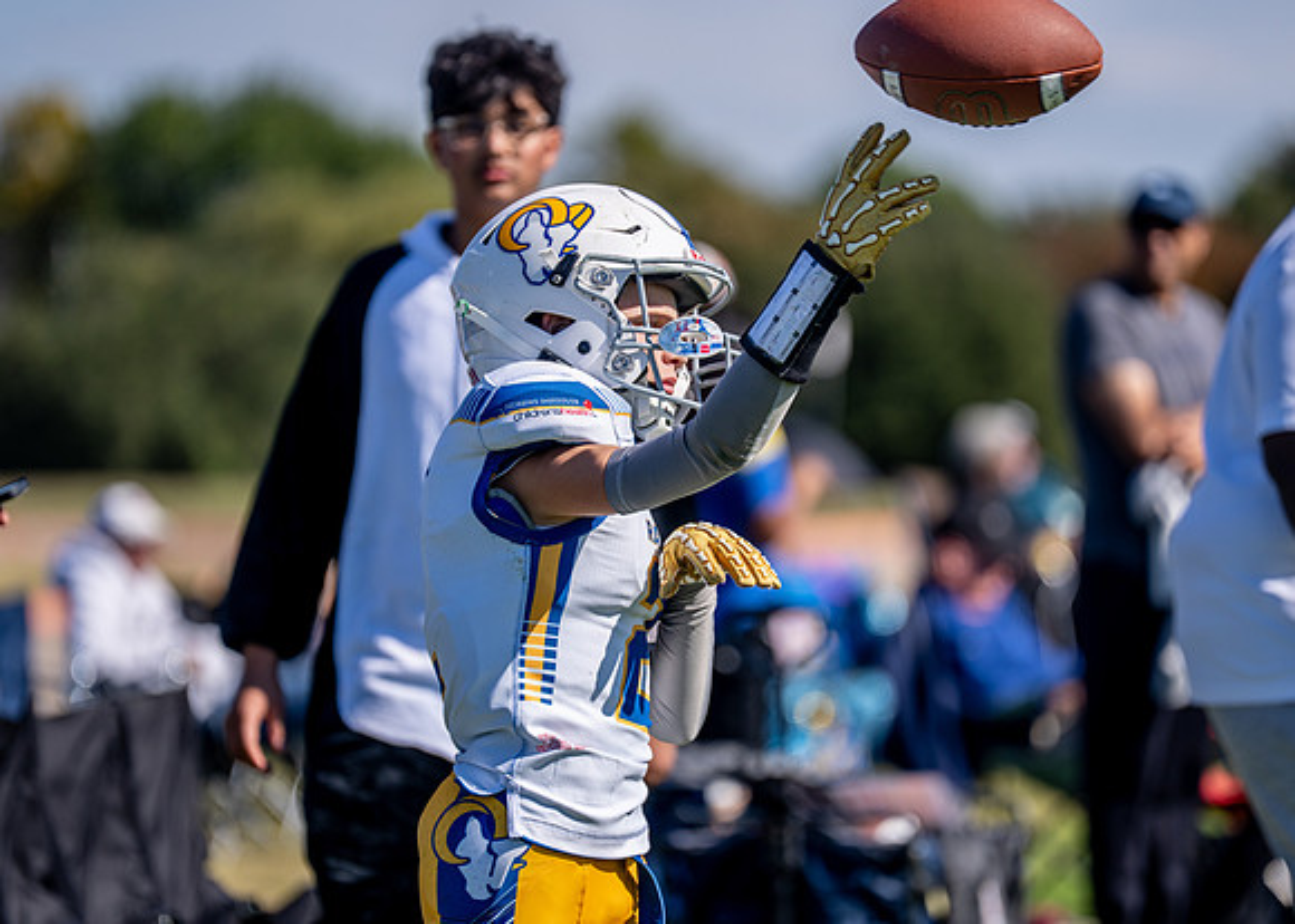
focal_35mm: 230
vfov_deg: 6.3
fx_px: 8451
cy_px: 496
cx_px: 667
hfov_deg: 8.8
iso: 100
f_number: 2.8
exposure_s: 1/3200
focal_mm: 200
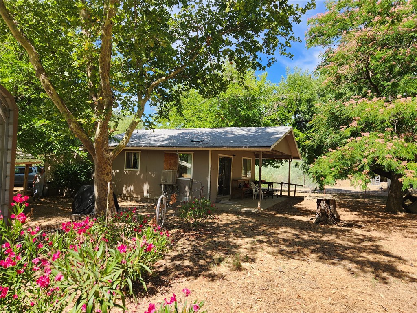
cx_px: 208
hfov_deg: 73.9
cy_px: 156
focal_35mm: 23
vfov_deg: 58.9
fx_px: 277
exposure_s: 1/575
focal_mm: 5.4
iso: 20
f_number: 1.8
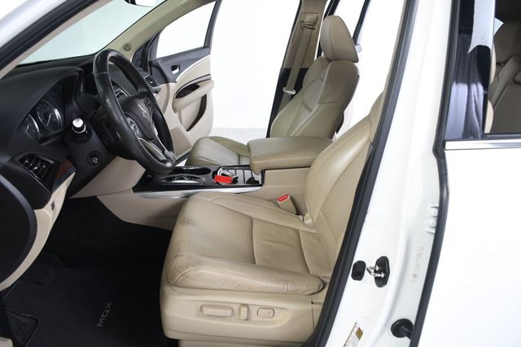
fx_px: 391
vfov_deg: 47.9
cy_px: 174
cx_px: 260
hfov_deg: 67.4
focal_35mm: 27
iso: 100
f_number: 5
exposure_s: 1/160
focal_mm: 18
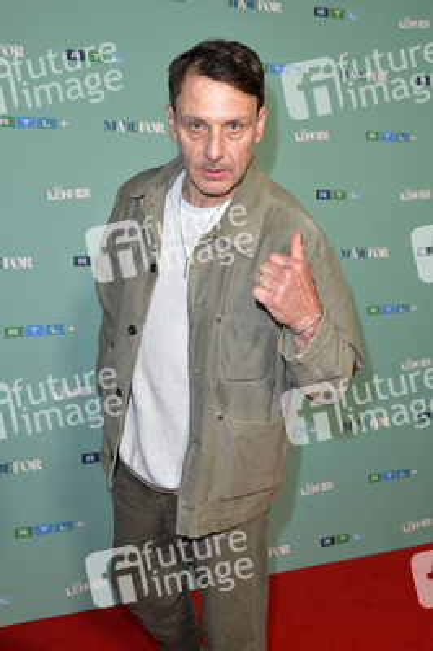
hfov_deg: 38.8
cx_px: 216
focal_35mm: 34
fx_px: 614
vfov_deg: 55.8
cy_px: 326
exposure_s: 1/250
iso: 1600
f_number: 6.3
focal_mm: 34
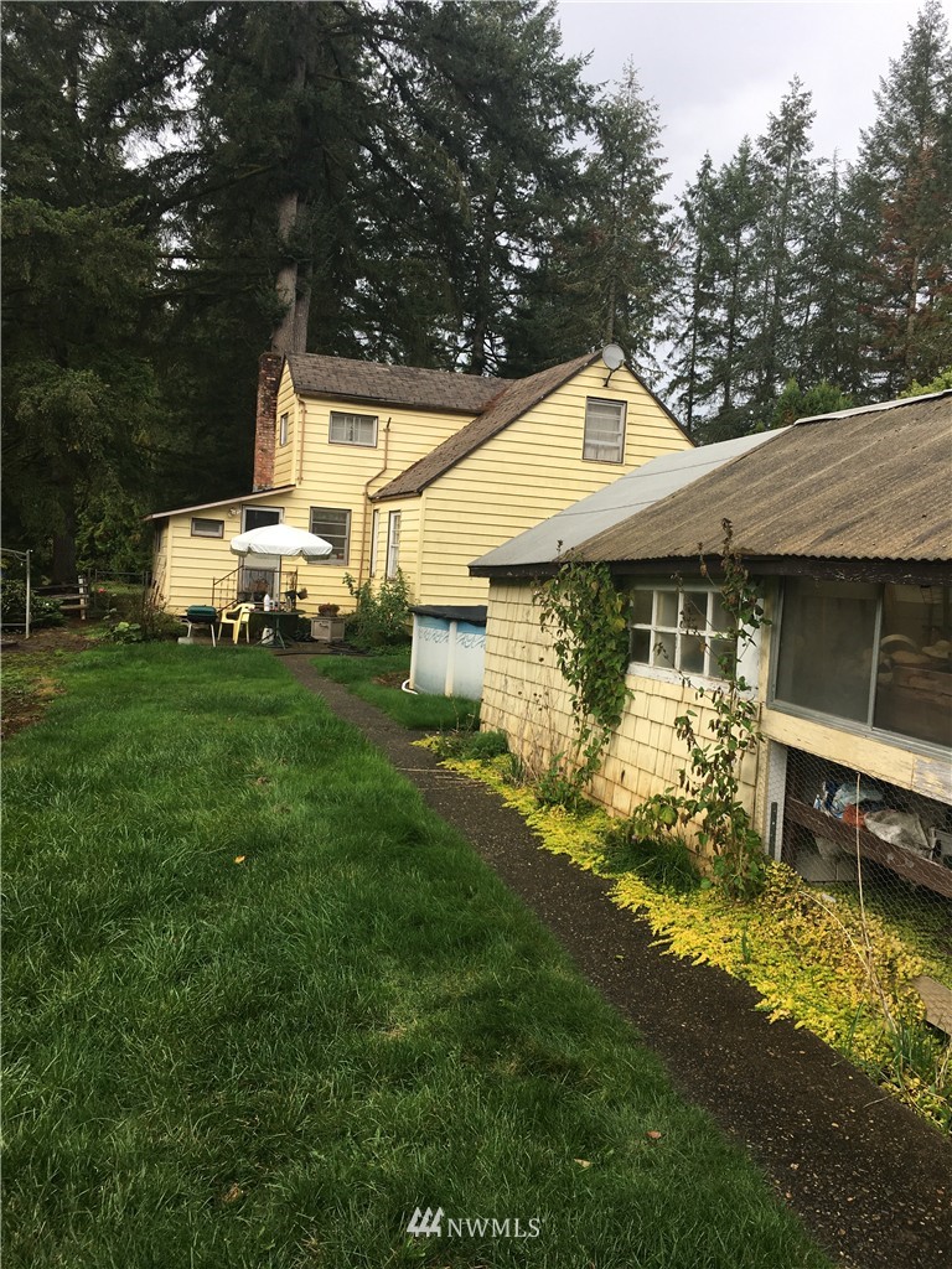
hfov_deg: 48.2
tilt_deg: -3.9
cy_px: 634
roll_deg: -3.8
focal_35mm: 29
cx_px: 476
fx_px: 1063
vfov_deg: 61.7
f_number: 2.2
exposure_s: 1/444
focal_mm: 4.15
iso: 25
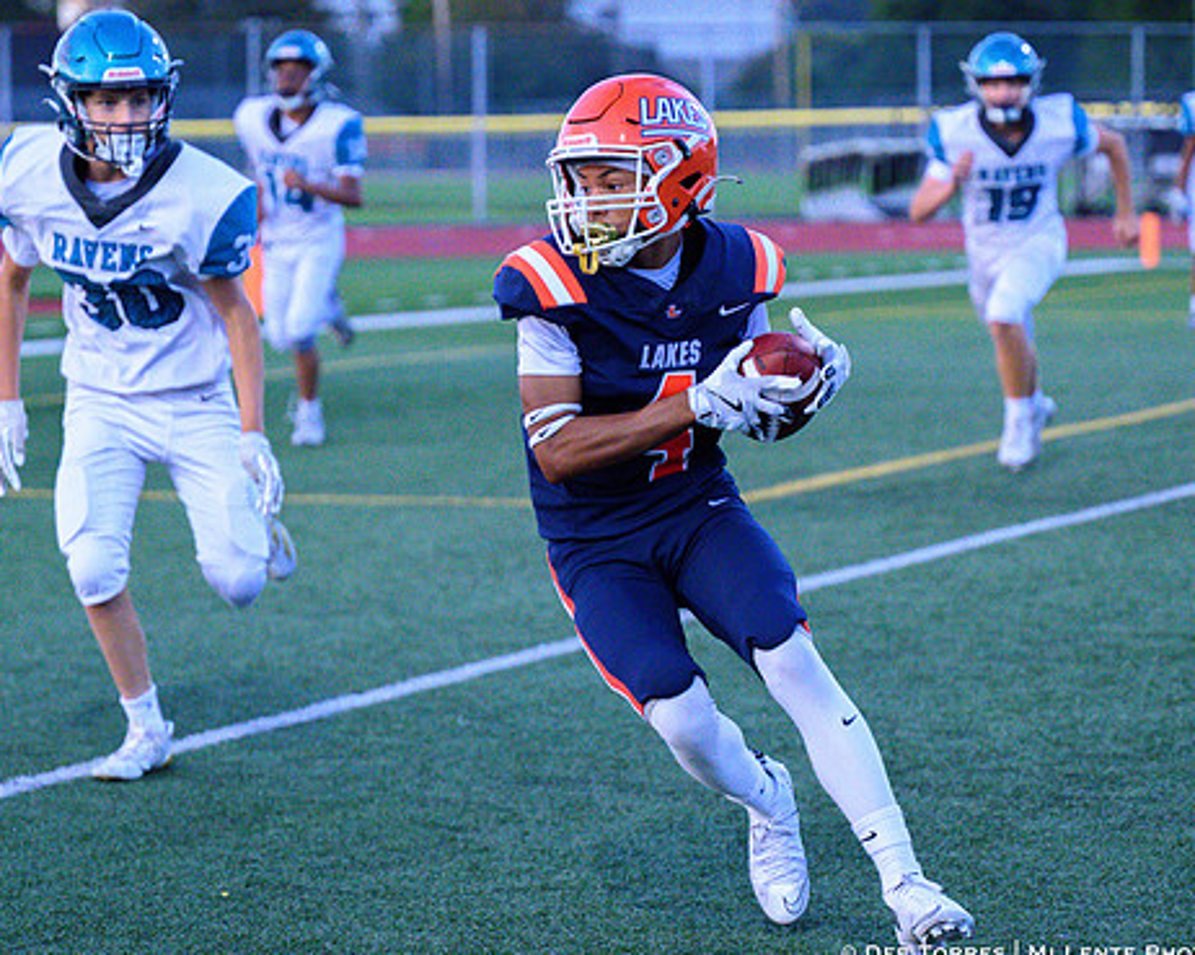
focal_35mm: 171
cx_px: 664
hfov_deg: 11.3
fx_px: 6044
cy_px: 560
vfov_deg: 9.0
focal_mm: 125
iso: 7200
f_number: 4
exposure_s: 1/1600
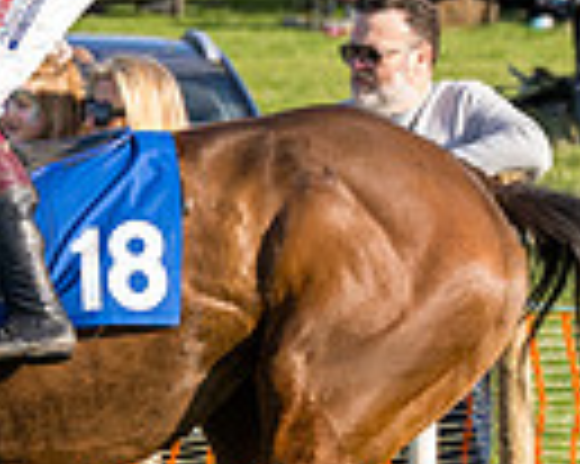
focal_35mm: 768
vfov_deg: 2.0
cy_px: 432
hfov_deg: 2.5
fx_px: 13173
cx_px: 290
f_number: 4
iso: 400
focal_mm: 91
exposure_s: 1/1600
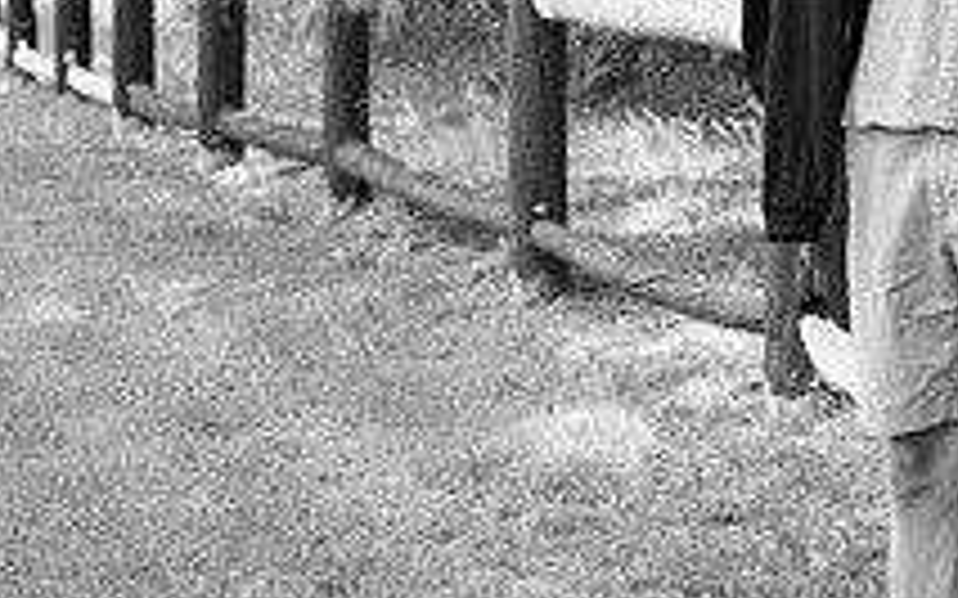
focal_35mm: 194
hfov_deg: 10.7
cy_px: 128
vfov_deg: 6.8
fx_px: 5064
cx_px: 1084
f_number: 6.3
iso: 500
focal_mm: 70
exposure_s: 1/200
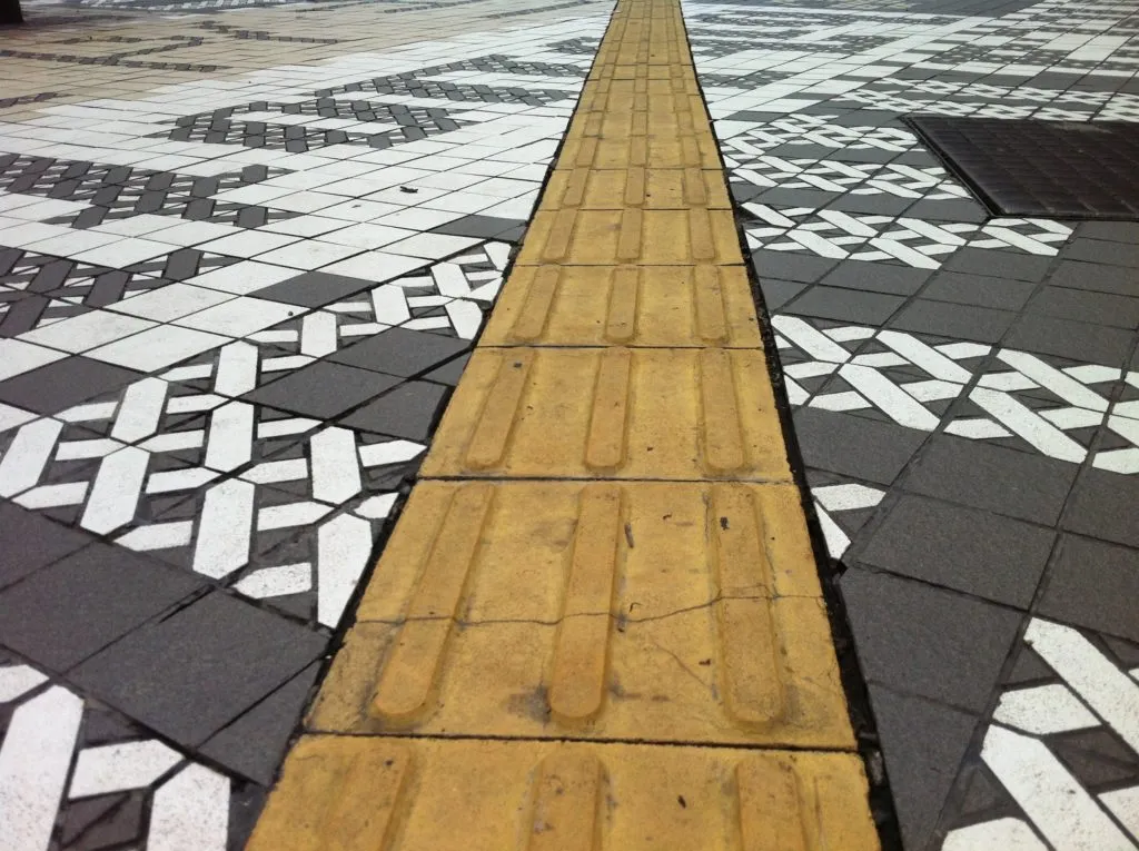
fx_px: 1150
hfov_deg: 52.7
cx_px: 570
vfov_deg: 40.6
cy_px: 426
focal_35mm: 35
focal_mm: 3.85
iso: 80
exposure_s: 1/754
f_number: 2.8
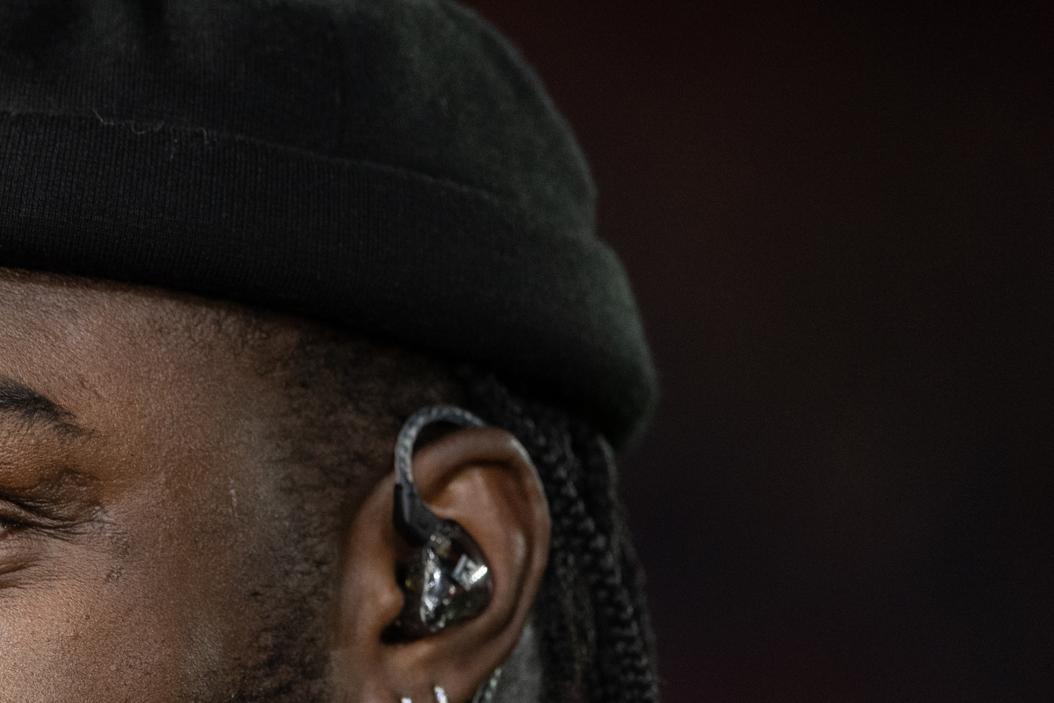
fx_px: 32705
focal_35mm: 1117
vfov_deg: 1.2
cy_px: 591
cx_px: 55
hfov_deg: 1.8
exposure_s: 1/1000
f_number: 4
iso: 3200
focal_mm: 500
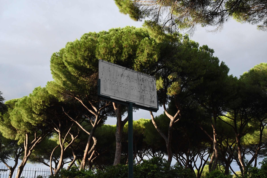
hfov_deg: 43.6
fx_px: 334
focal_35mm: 45
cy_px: 89
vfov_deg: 29.9
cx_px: 134
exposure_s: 1/4000
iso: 3200
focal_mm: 30
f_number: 7.1
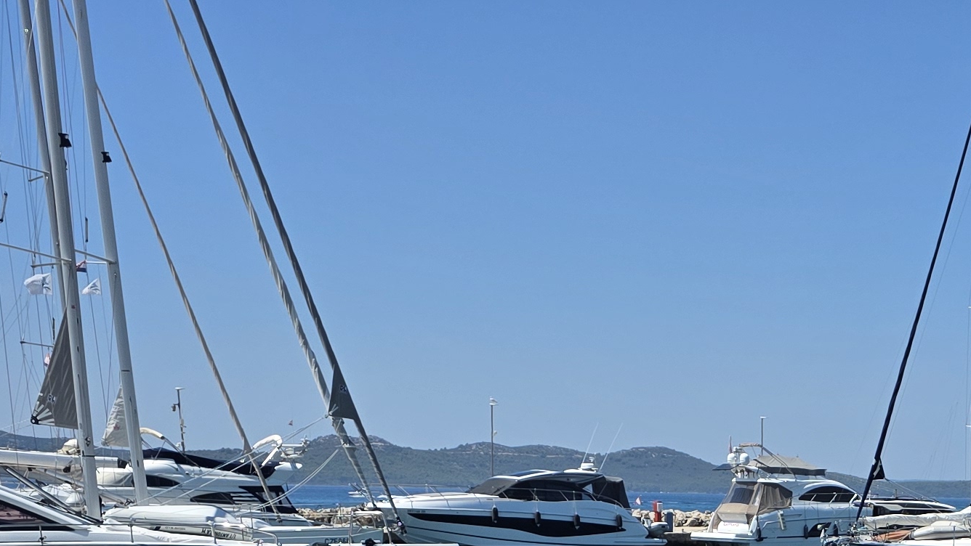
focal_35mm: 75
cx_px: 939
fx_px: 1931
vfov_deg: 14.0
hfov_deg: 26.9
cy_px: 1030
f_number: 1.7
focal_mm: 6.3
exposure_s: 1/7944
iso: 80
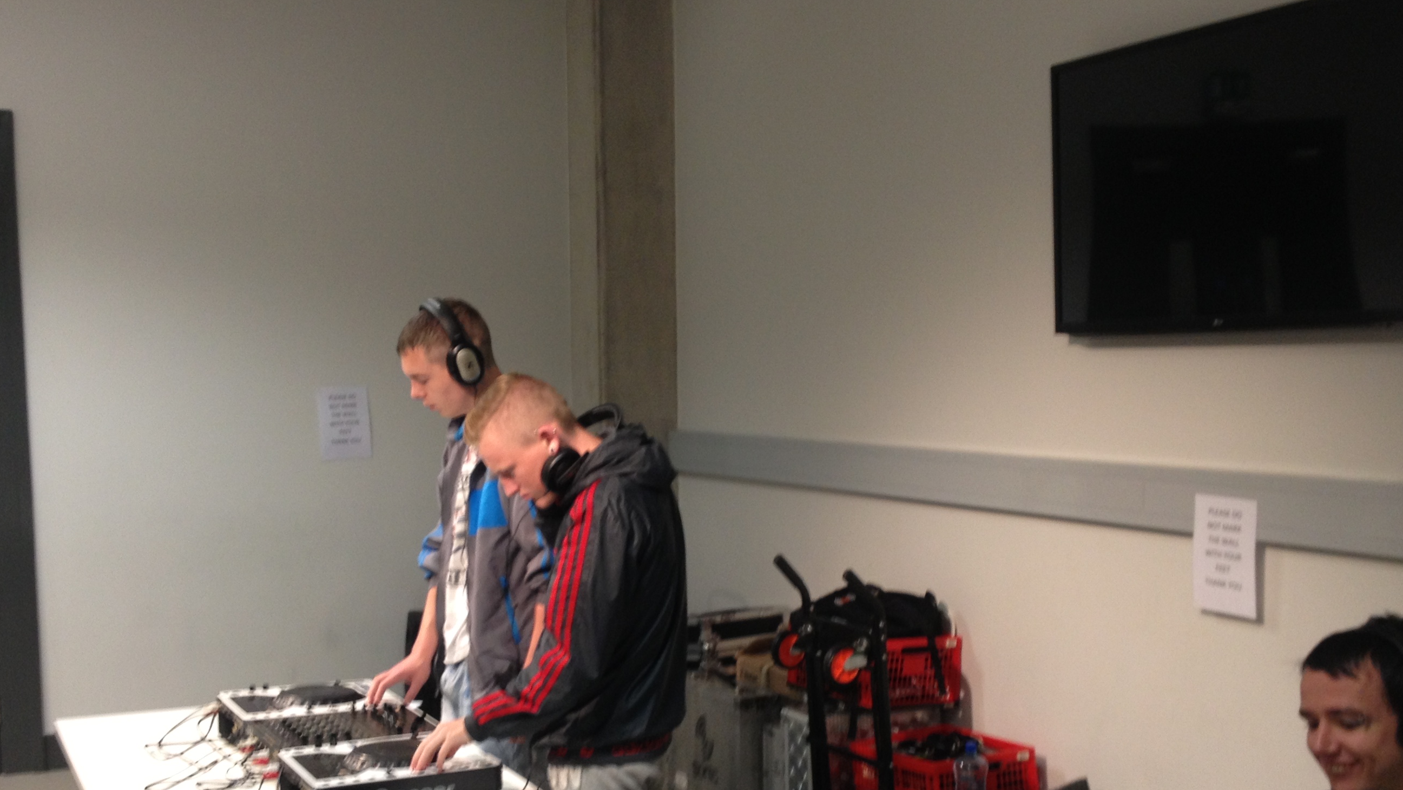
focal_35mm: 48
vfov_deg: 24.8
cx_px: 681
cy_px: 519
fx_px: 1786
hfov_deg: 42.9
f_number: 2.4
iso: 80
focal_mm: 4.28
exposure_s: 1/20
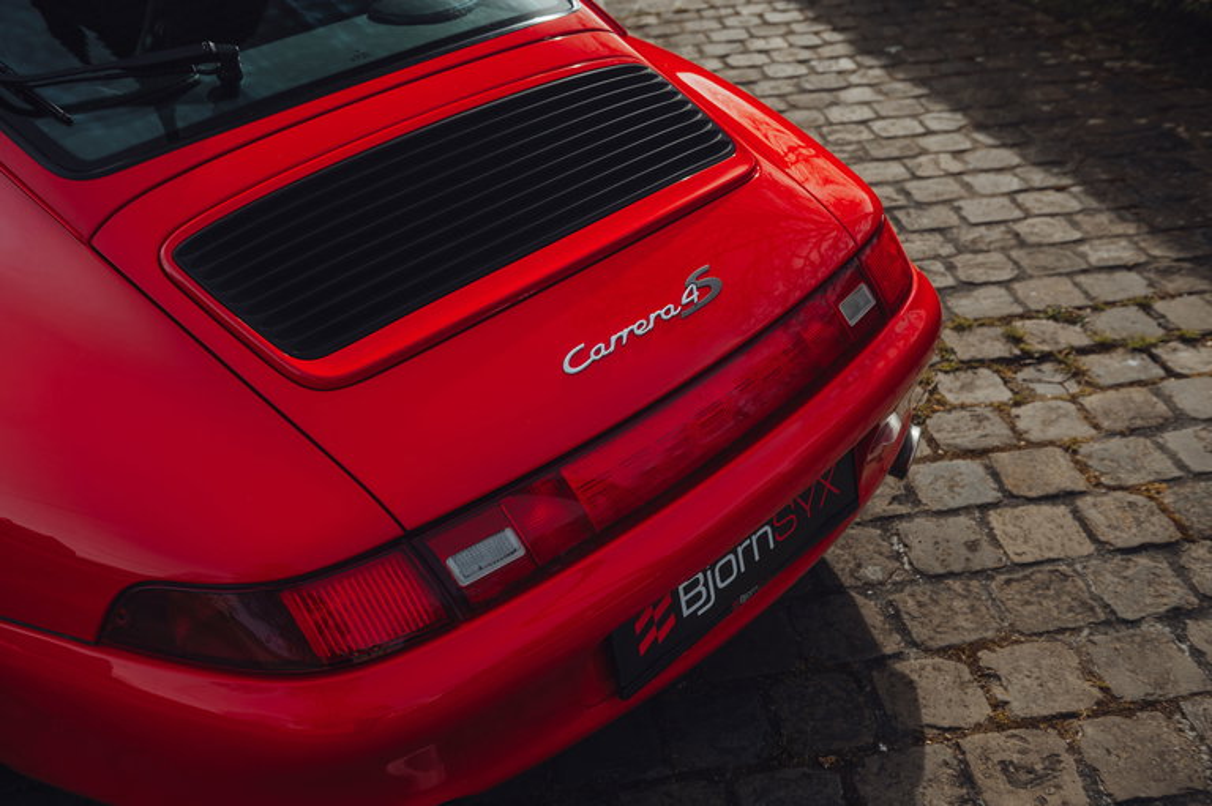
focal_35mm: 36
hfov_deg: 53.2
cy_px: 403
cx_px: 606
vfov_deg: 36.8
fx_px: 1211
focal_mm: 36
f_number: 4.5
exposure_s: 1/250
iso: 100
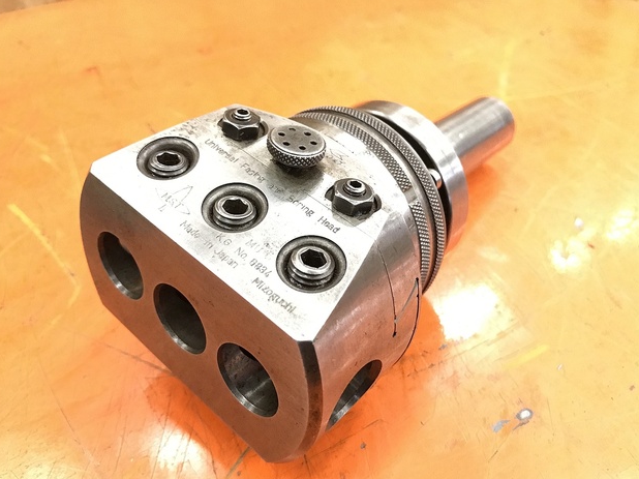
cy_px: 247
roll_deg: +3.9
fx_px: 535
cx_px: 320
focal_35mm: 29
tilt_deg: -43.6
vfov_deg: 48.2
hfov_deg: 61.7
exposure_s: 1/15
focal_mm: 3.99
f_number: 1.8
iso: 100
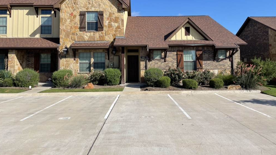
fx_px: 212
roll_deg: +1.1
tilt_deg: +2.9
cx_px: 139
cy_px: 55
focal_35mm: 29
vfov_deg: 39.8
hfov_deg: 66.1
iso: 32
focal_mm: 4.2
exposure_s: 1/3205
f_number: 1.6
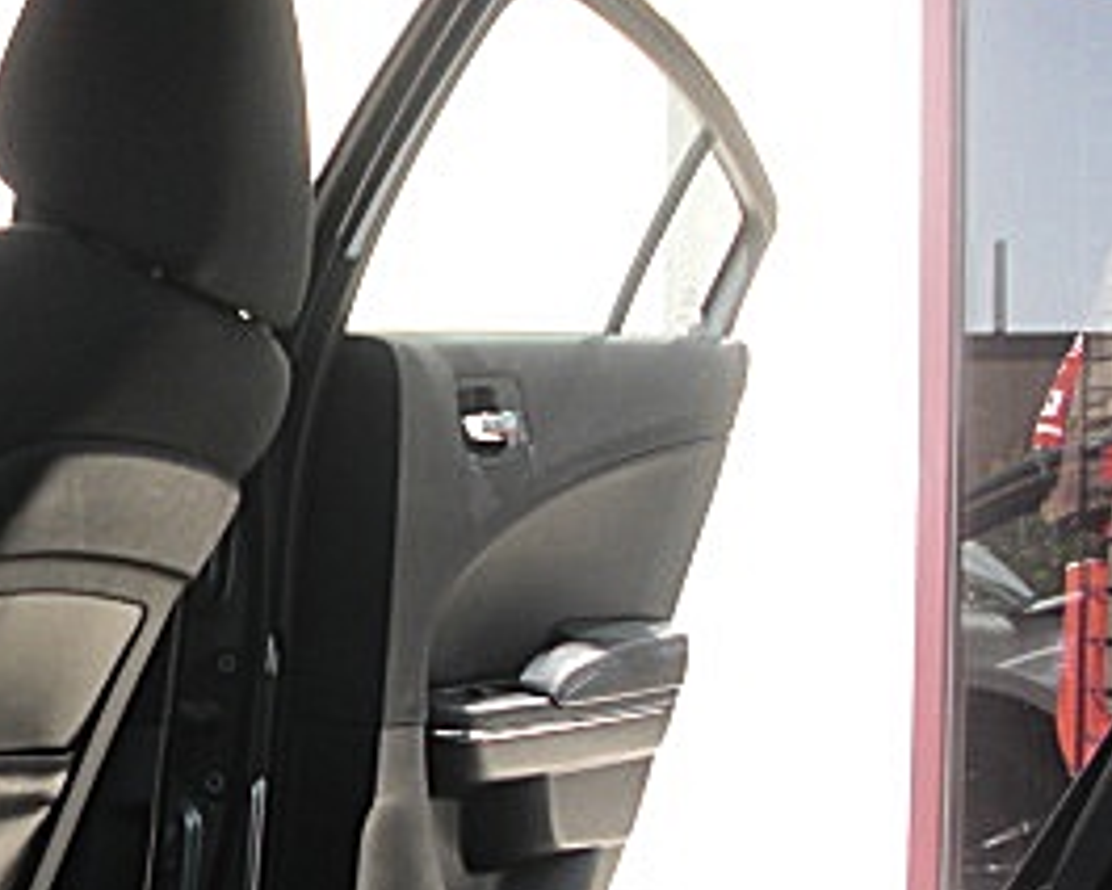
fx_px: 2797
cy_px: 512
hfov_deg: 21.7
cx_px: 17
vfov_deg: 18.1
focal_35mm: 85
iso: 50
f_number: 2.8
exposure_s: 1/200
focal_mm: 6.3
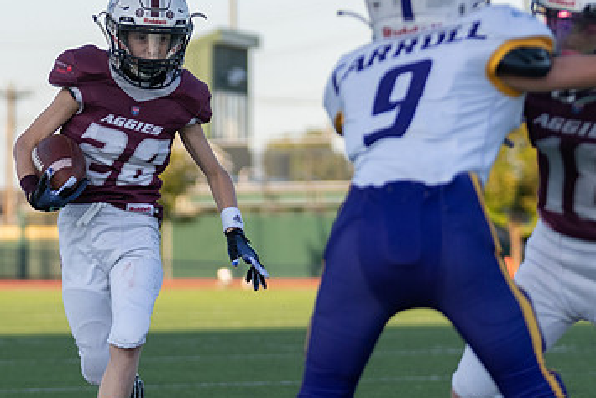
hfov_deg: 6.1
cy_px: 262
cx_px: 91
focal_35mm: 335
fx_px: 5548
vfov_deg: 4.1
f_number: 2.8
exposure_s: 1/1250
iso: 250
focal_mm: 104
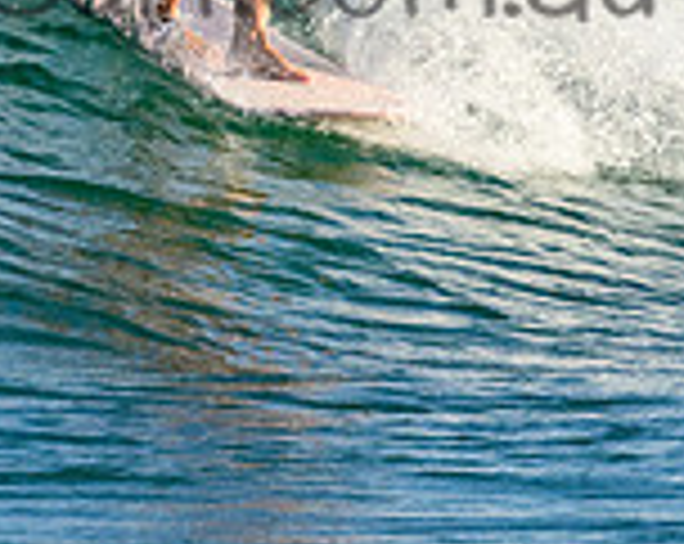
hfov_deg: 0.7
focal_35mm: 2868
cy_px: -88
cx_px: 180
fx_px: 57947
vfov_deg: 0.5
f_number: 11
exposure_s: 1/2000
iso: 2000
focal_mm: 800
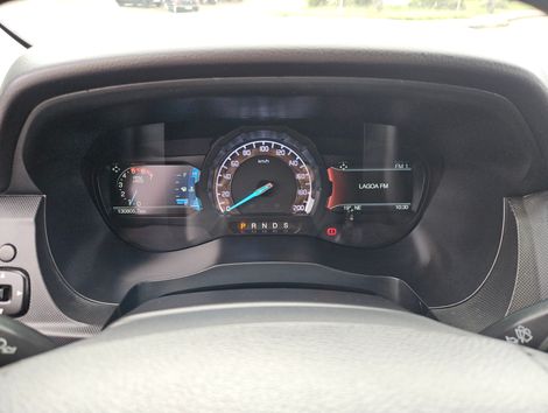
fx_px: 365
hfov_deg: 73.8
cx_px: 274
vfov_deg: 59.0
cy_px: 206
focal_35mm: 23
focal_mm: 5.4
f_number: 1.8
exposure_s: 1/207
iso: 125
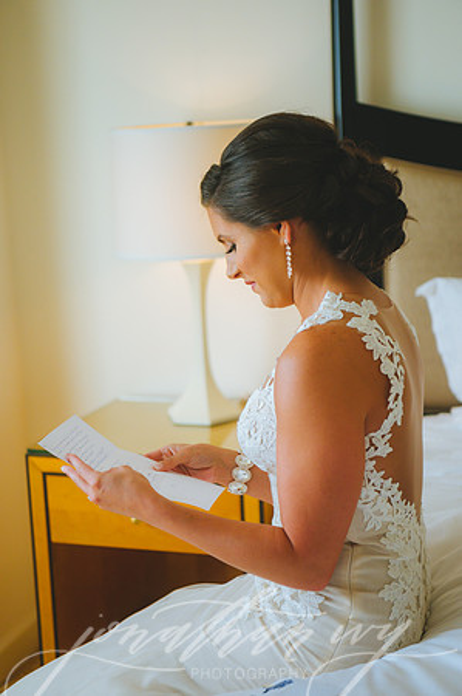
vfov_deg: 28.9
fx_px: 1351
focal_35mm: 70
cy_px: 348
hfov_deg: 19.4
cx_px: 231
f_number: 2.8
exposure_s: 1/800
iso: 640
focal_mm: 70
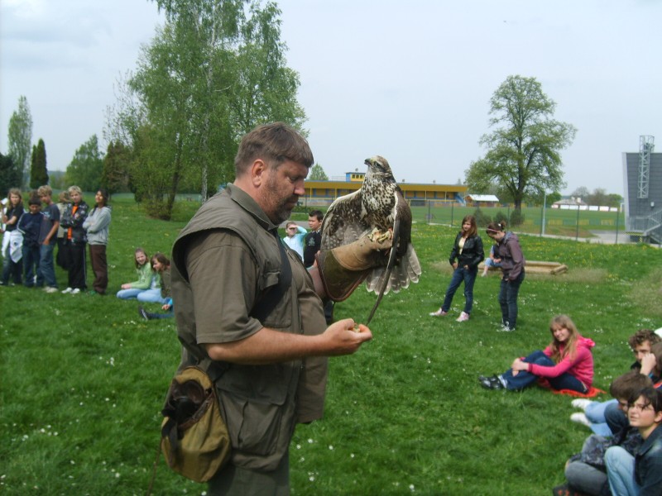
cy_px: 248
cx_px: 331
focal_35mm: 35
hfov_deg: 52.6
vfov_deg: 40.7
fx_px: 669
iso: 50
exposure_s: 1/1000
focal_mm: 5.8
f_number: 2.8
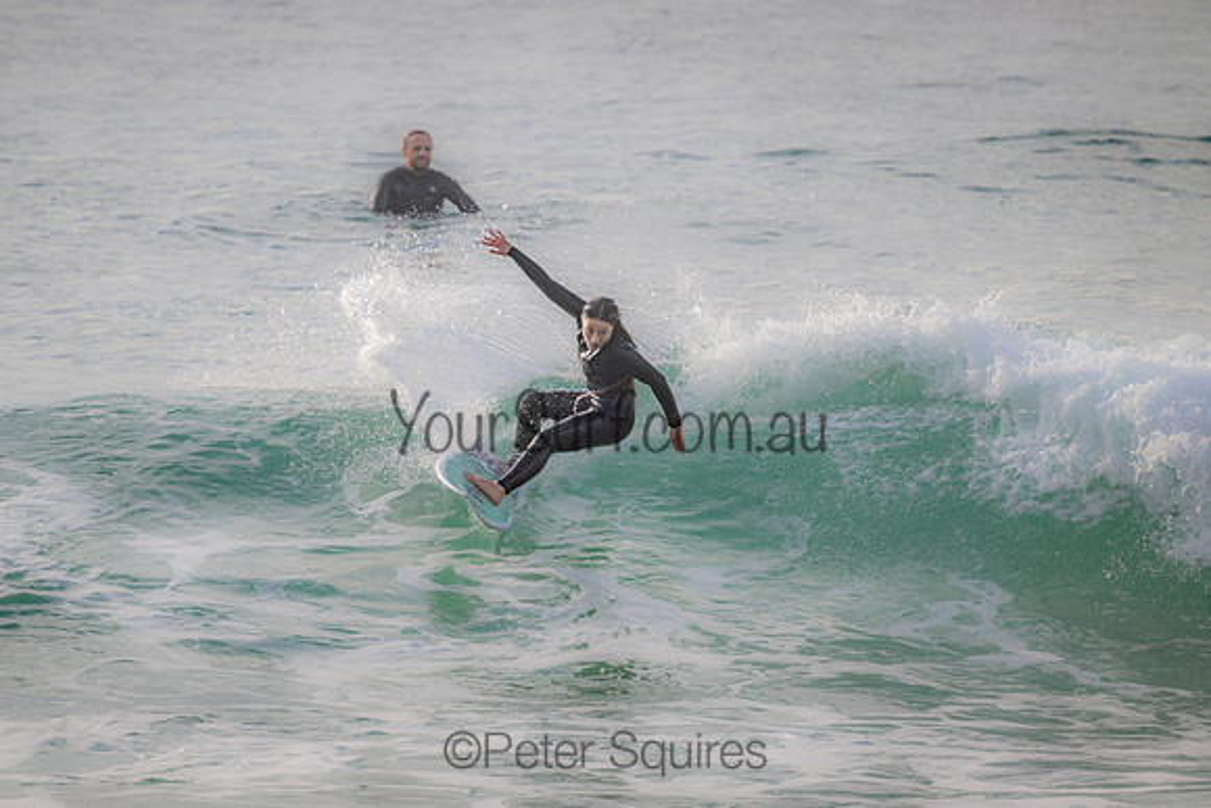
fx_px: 24225
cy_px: 404
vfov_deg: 1.9
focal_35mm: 720
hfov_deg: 2.9
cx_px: 606
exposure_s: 1/400
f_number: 11
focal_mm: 720
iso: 320
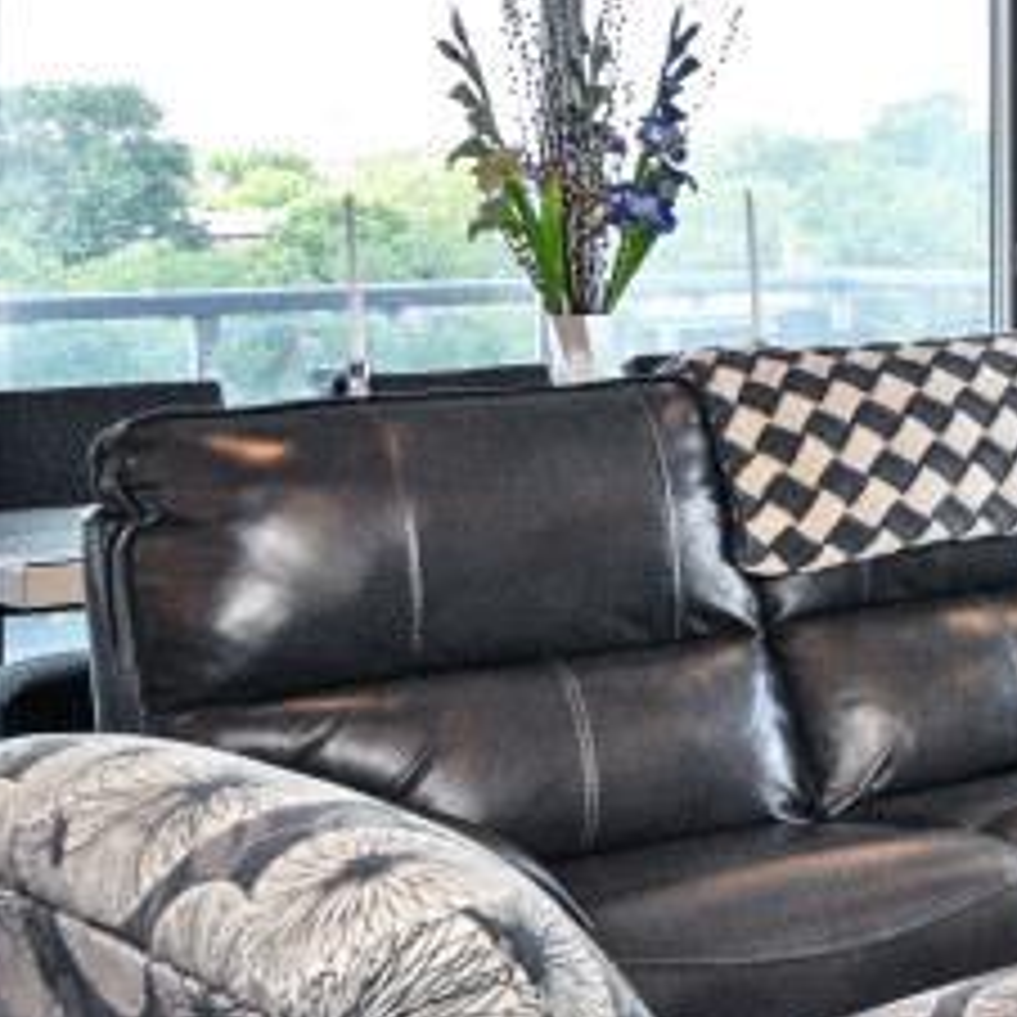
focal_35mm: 79
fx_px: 2626
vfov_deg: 21.5
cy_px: 153
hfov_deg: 16.0
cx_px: 2146
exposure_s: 1/125
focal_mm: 14
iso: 200
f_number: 5.6
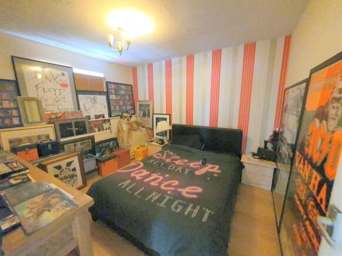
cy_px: 128
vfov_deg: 89.9
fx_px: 128
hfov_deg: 106.2
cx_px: 171
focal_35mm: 13
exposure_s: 1/14
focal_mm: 1.8
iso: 640
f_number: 2.2
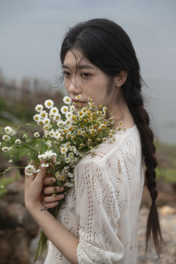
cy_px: 132
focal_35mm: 61
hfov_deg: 22.3
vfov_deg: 32.9
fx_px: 447
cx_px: 88
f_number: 4
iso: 100
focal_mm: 61
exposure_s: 1/800
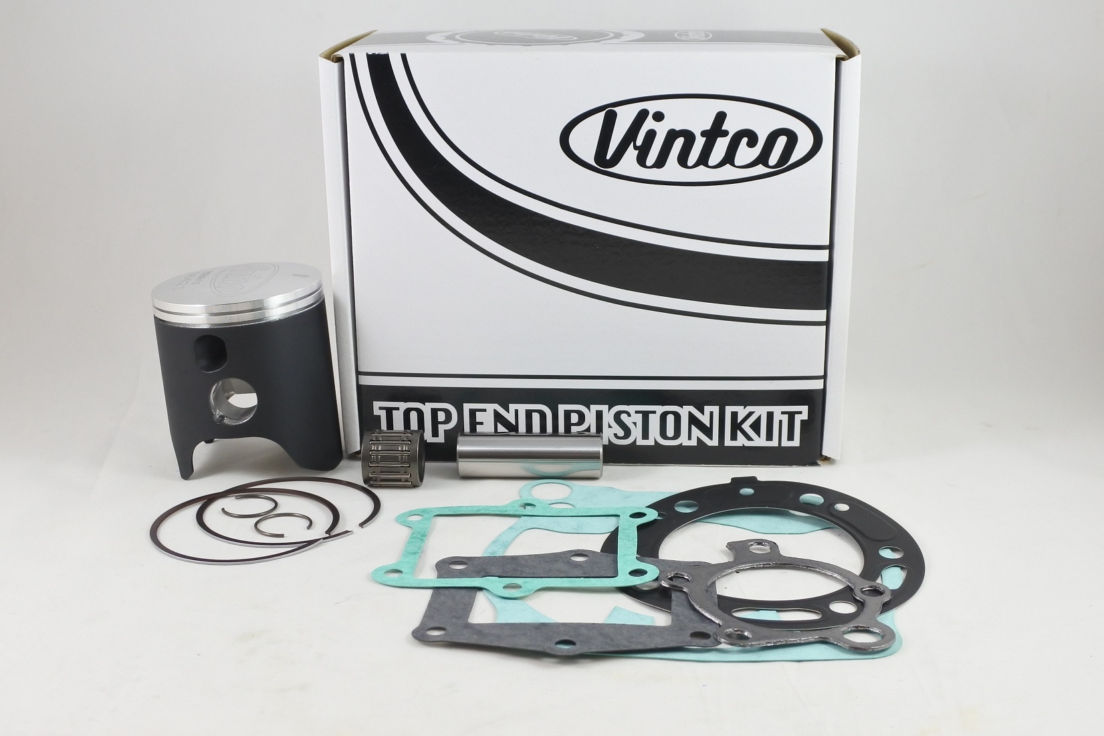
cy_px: 368
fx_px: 1012
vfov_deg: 40.0
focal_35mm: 33
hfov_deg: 57.2
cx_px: 552
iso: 450
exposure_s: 1/125
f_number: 3.8
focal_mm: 12.3
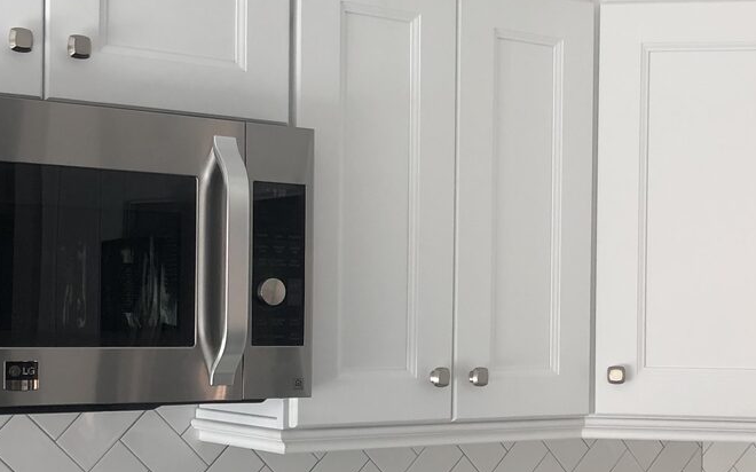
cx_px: 506
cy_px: 347
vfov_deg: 18.0
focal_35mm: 72
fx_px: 1483
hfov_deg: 28.4
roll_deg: +0.1
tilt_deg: -0.8
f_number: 1.8
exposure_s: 1/40
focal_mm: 4
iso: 25
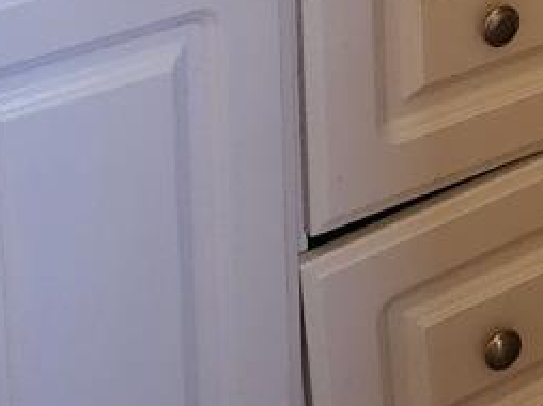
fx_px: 2131
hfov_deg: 14.3
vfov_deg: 9.2
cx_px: 549
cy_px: -728
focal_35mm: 136
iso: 640
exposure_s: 1/60
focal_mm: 6.4
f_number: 1.8
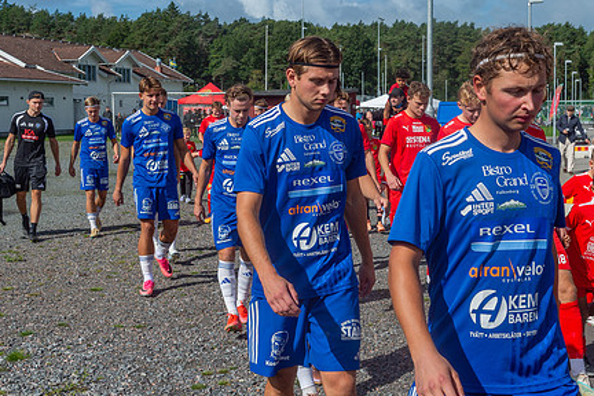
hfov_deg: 38.8
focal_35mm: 51
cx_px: 351
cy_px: 144
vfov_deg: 26.4
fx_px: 841
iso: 110
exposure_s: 1/800
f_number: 7.1
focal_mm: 38
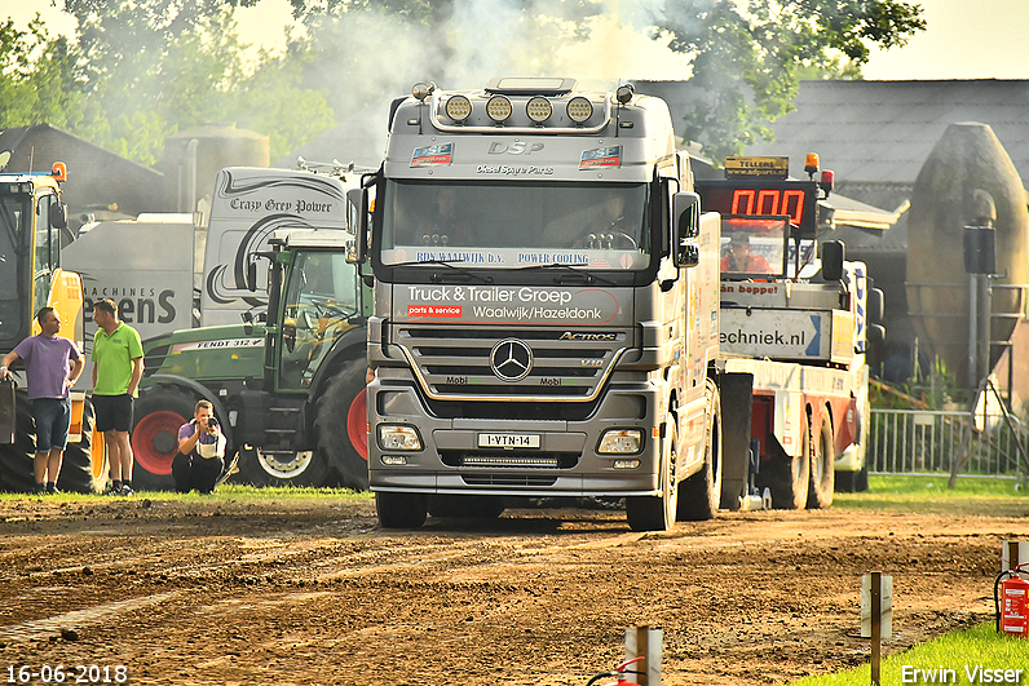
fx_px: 12921
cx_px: 514
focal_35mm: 452
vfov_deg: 3.0
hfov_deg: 4.6
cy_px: 343
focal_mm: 300
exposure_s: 1/4000
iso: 1250
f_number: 5.6
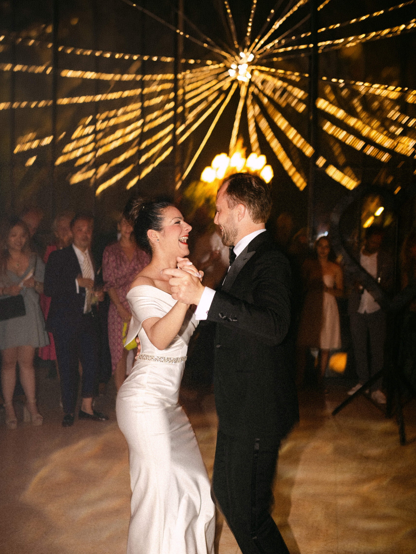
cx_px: 207
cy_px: 310
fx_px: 609
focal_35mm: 38
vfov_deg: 48.9
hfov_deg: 37.7
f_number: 2
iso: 250
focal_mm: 23
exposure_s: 1/20
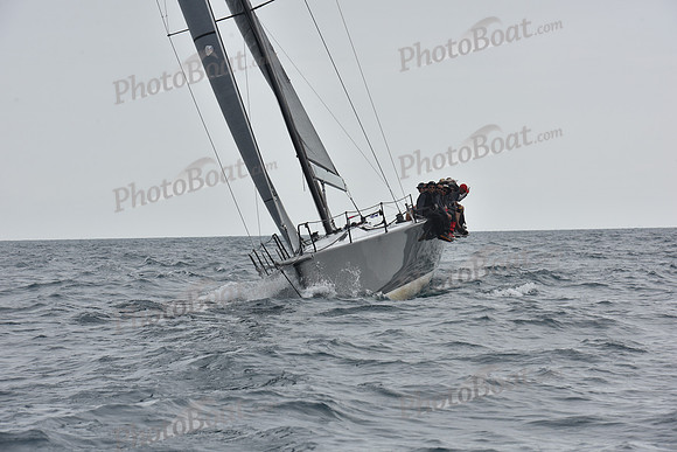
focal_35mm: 135
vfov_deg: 10.2
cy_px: 226
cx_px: 338
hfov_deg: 15.2
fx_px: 2539
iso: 250
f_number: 11
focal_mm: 135
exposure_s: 1/800
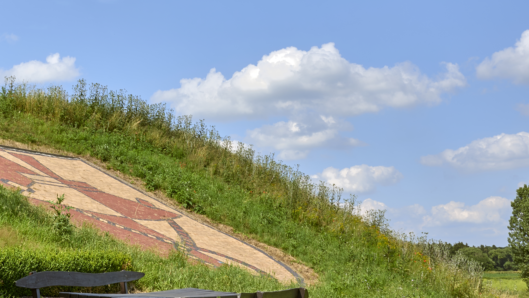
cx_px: 69
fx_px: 786
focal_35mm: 56
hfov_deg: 35.4
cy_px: 100
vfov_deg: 21.4
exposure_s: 1/100
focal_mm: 24
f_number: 11
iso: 64
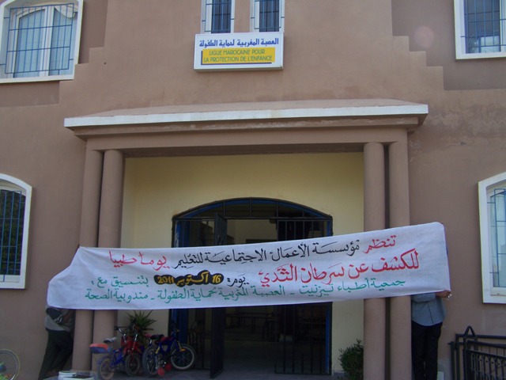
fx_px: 555
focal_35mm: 38
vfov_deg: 37.7
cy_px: 190
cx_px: 253
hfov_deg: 49.0
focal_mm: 6.3
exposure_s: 1/400
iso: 64
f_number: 2.8
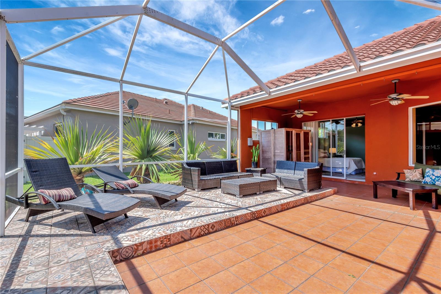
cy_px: 147
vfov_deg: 73.8
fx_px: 196
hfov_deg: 96.7
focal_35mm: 16
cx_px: 220
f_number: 9
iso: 100
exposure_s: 1/50
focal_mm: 16
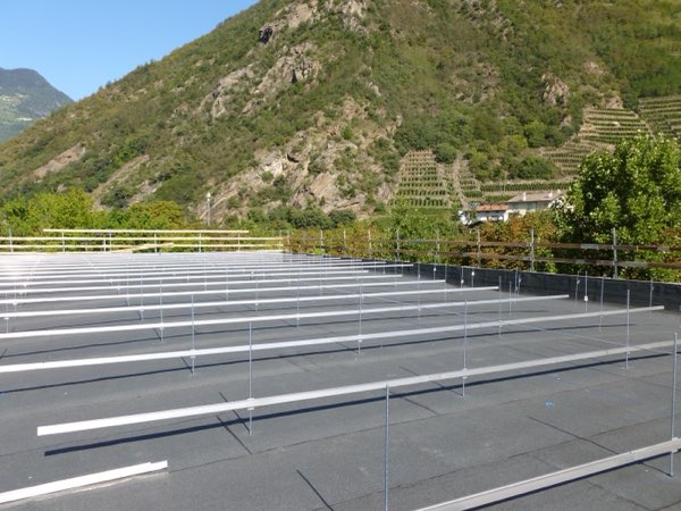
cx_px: 340
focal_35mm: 28
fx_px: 551
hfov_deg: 63.4
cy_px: 256
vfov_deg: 49.7
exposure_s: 1/640
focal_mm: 5
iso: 100
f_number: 3.3
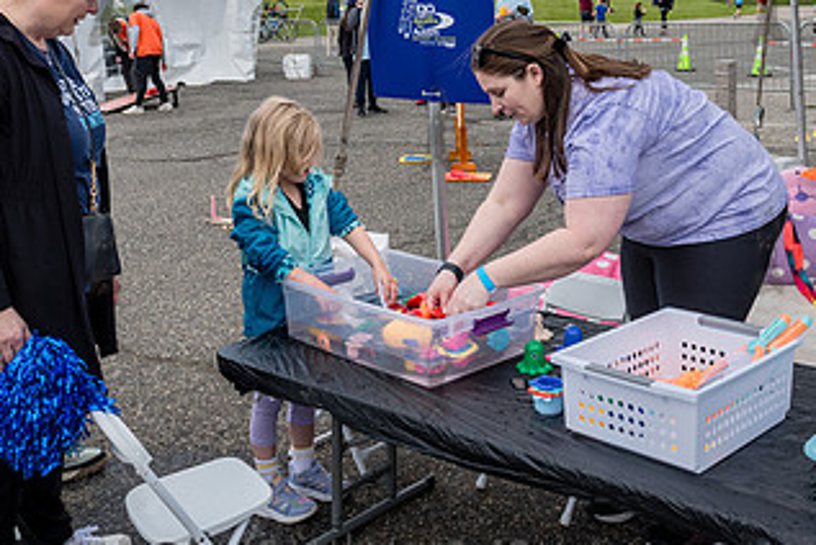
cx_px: 435
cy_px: 125
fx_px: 998
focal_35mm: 44
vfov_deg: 30.0
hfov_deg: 44.4
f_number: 5
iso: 400
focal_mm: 24
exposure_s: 1/1250
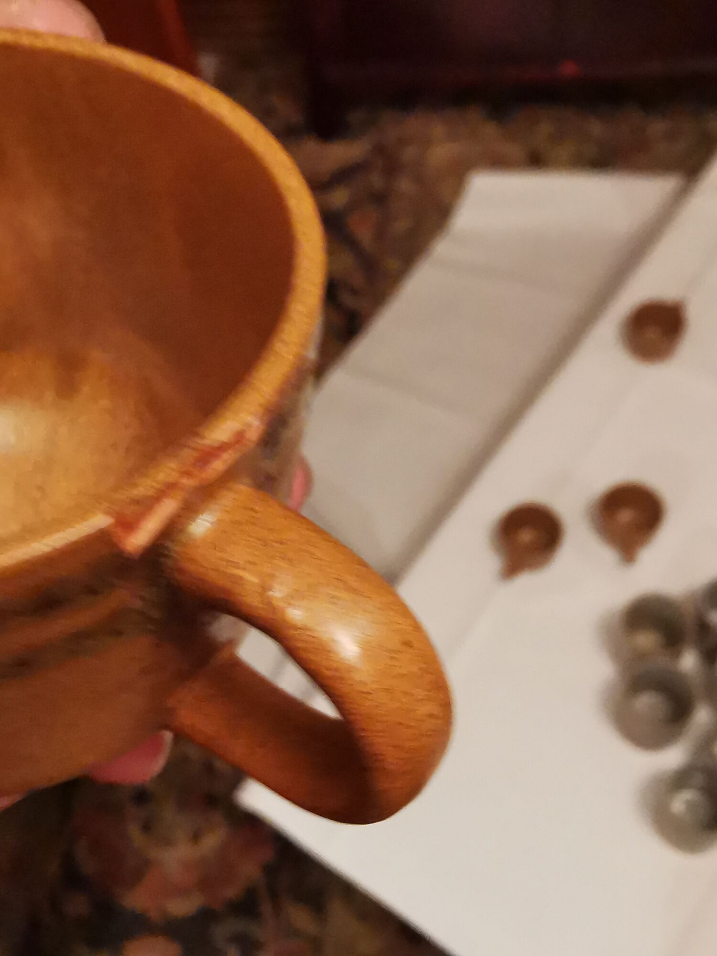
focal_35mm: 35
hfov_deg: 40.7
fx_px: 967
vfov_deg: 52.6
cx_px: 358
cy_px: 478
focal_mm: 2.35
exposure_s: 1/20
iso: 500
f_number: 2.2
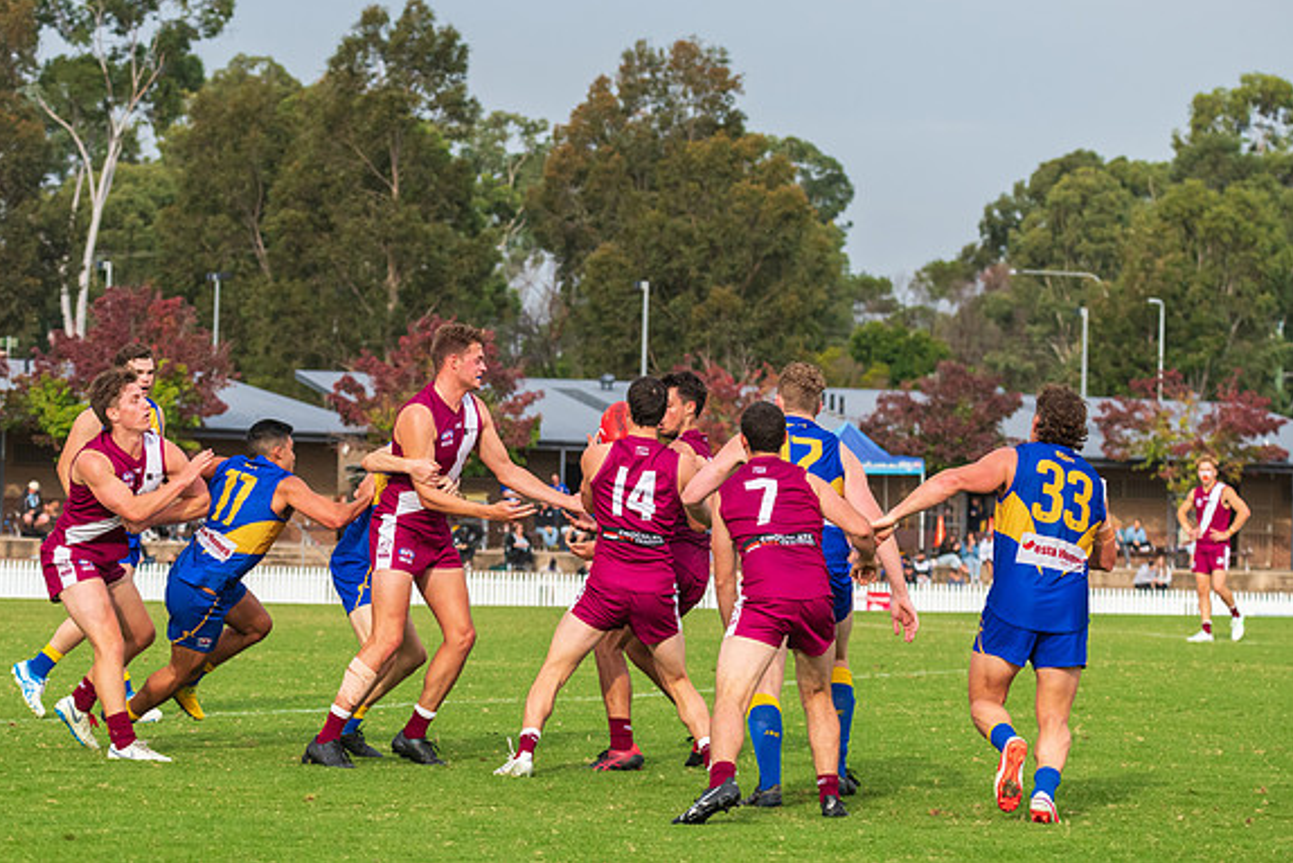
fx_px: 5927
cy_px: 391
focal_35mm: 165
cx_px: 584
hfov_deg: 12.4
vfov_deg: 8.3
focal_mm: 150
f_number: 9
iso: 1000
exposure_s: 1/1250
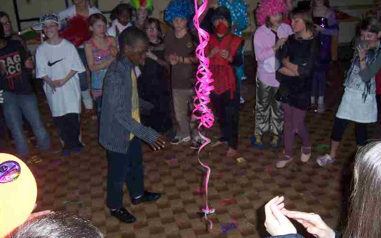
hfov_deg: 50.4
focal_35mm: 39
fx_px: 405
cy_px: 116
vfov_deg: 32.7
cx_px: 193
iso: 125
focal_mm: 6.2
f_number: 2.8
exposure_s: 1/60
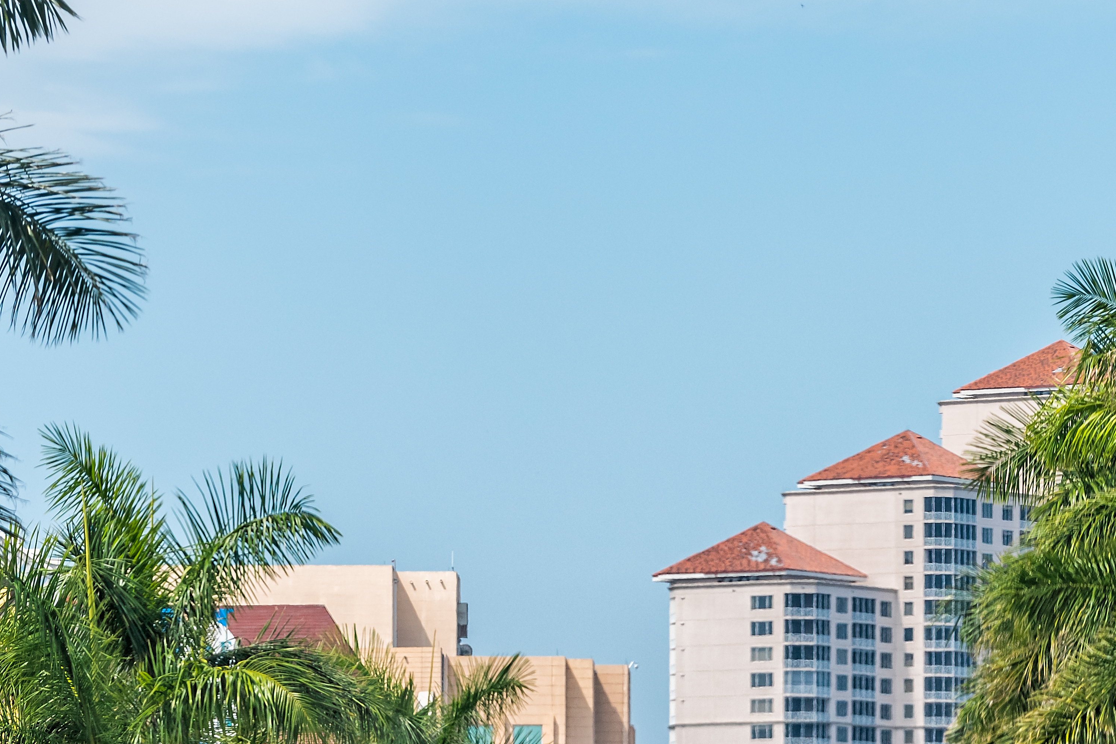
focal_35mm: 284
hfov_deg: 7.2
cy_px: 666
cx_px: 756
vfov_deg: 4.8
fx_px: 8806
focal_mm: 116
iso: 220
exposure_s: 1/2500
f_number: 4
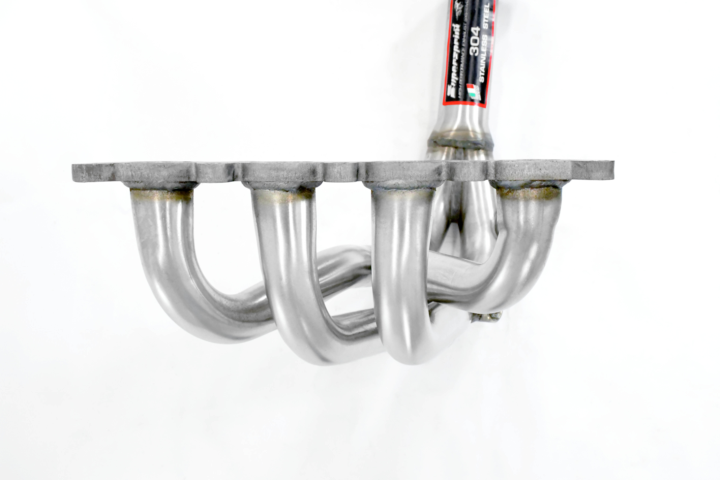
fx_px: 1020
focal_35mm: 51
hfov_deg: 38.9
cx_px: 360
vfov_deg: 26.5
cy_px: 240
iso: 5000
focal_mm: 34
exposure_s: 1/160
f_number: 14
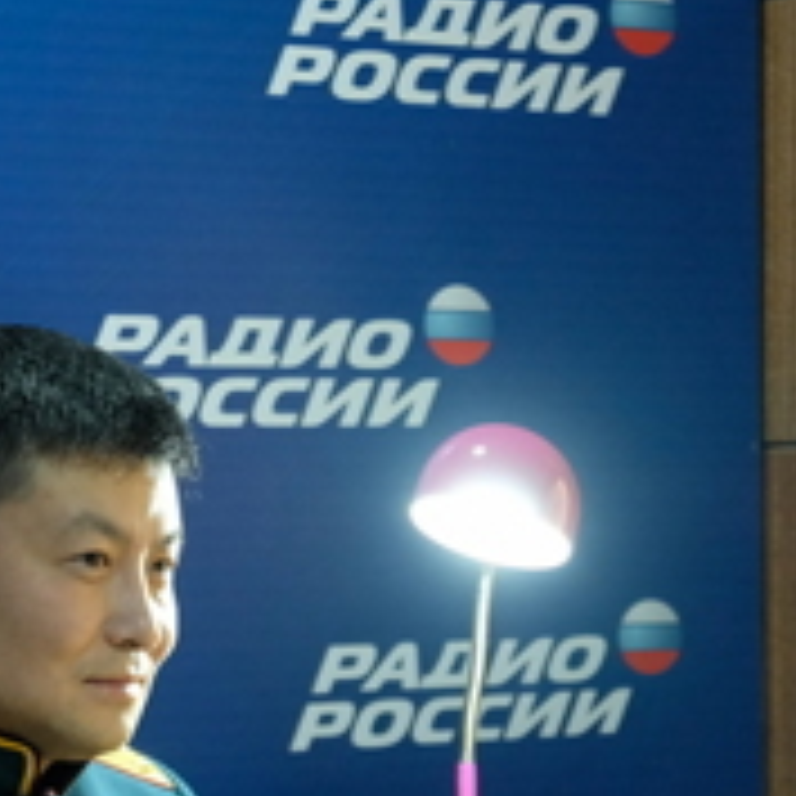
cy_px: 1115
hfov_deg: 15.0
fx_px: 2992
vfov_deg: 14.4
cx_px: 684
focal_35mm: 115
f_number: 3.2
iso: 1000
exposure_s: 1/38
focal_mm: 21.4
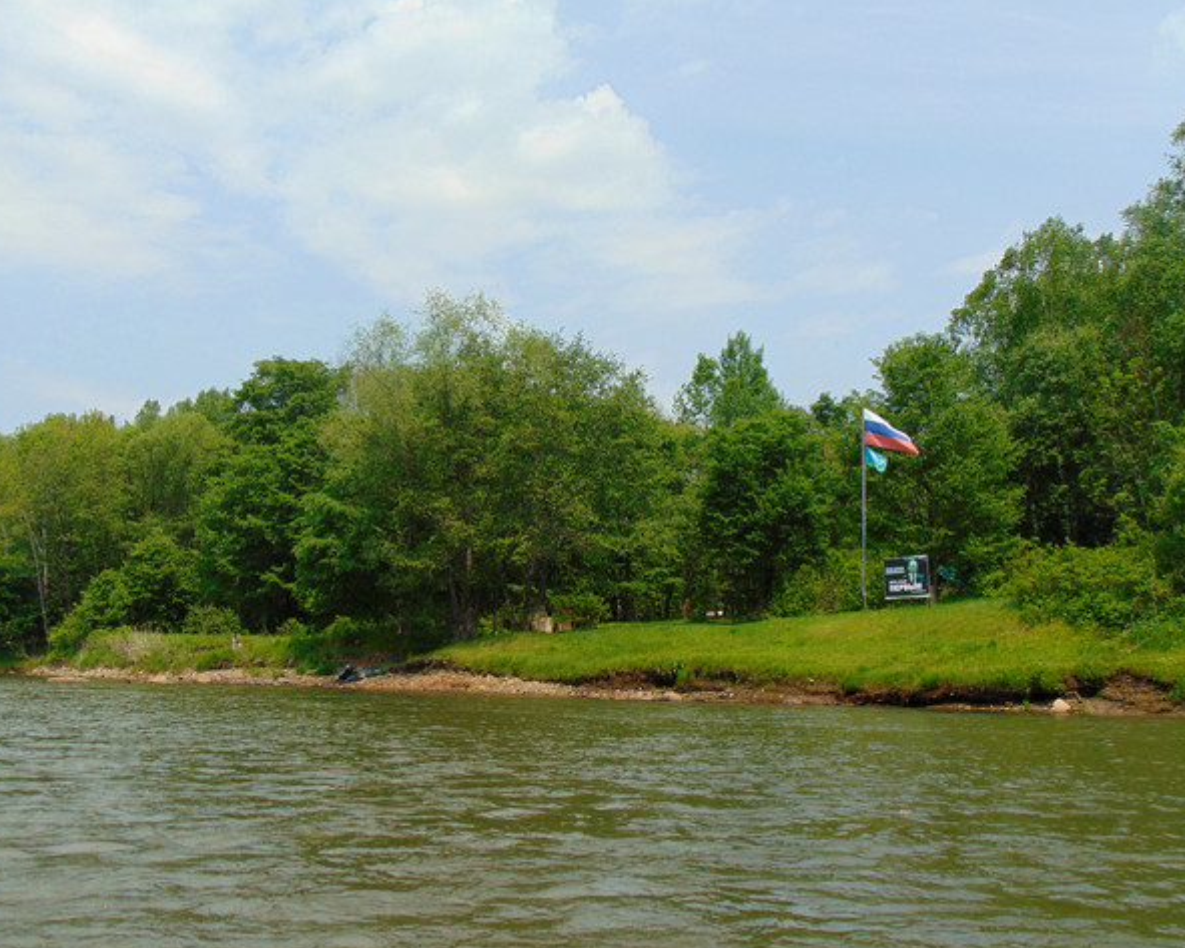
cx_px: 581
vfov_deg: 40.1
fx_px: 1298
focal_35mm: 37
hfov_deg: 49.1
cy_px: 475
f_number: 8.3
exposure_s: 1/250
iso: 80
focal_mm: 6.3
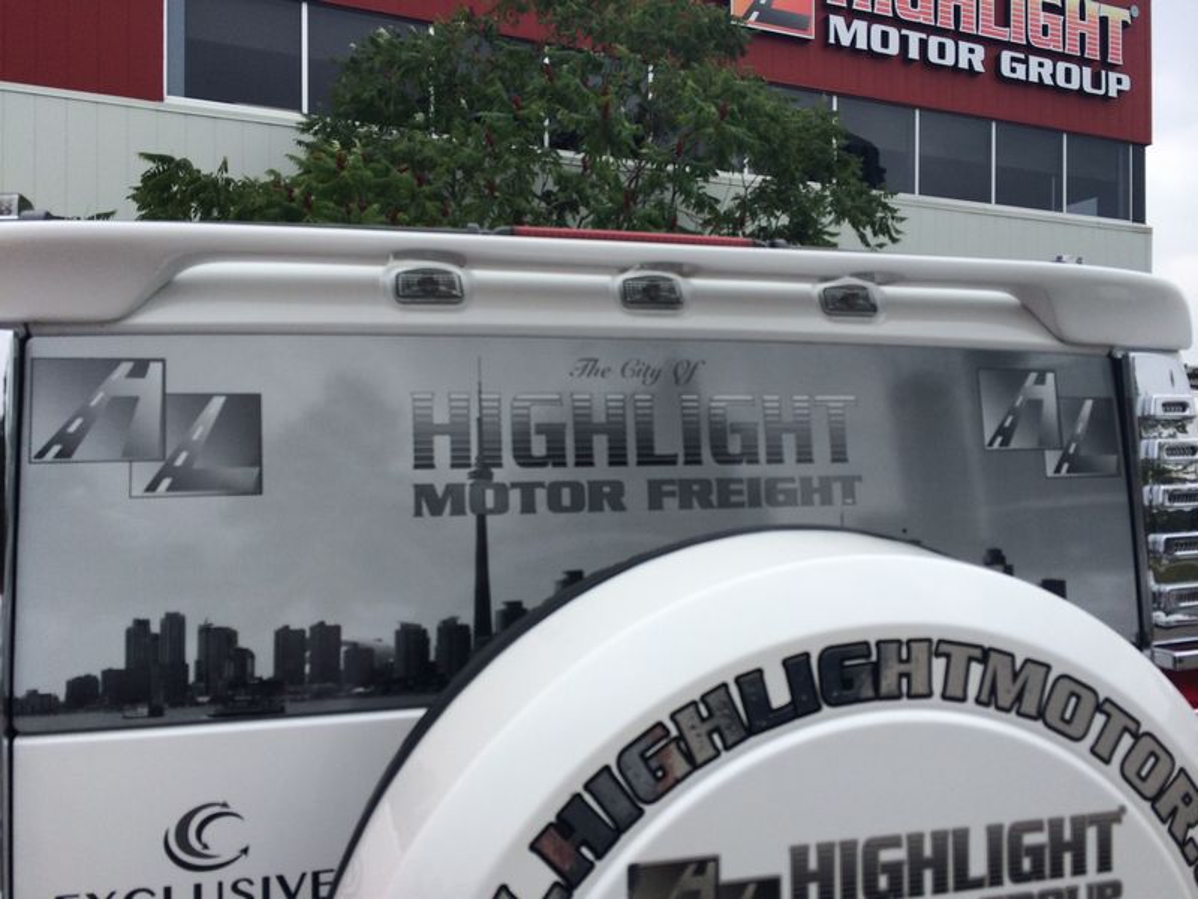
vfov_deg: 46.8
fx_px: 1038
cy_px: 450
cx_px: 599
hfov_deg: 60.0
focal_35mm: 30
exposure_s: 1/1109
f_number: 2.2
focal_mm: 4.12
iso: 32
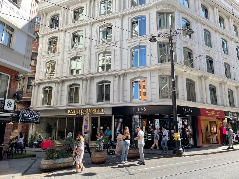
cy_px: 90
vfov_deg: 53.1
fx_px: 180
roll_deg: -1.2
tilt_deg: +13.3
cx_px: 120
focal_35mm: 26
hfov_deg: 67.3
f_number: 1.6
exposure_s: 1/979
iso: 32
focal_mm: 4.2
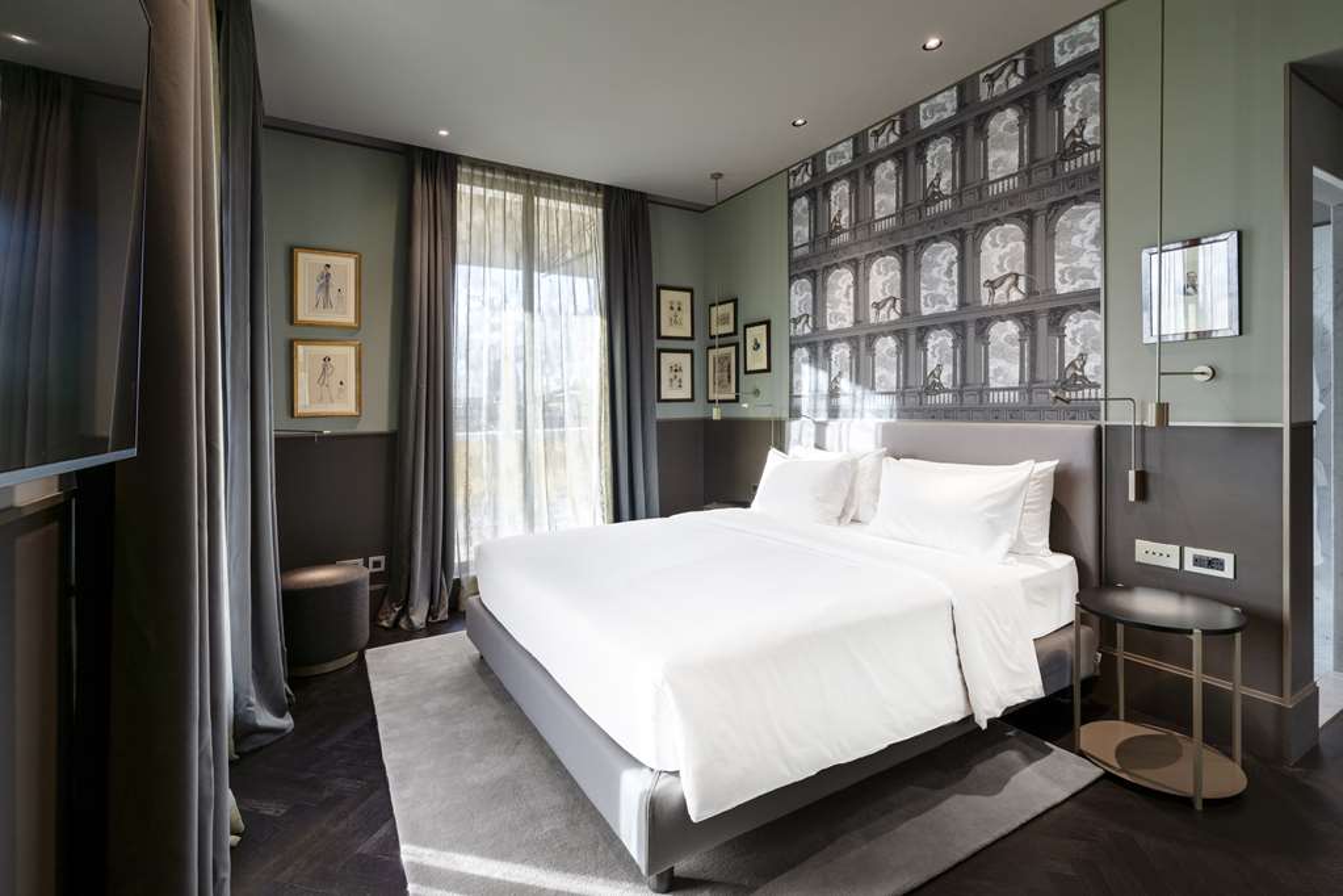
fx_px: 597
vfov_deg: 73.7
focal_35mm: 16
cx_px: 672
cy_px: 448
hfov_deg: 96.7
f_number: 11
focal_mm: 16
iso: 200
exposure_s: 1/10
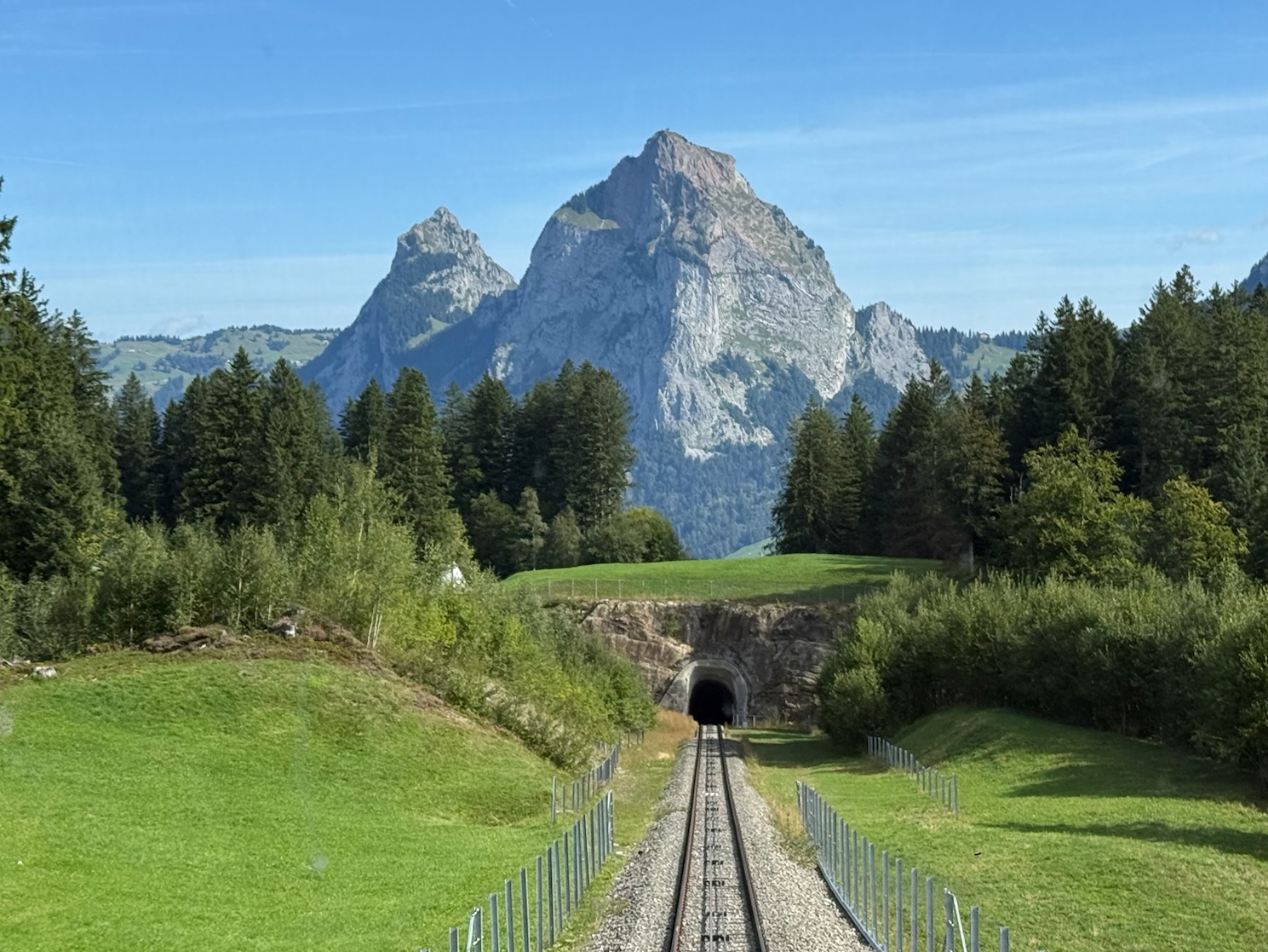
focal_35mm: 66
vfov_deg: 22.2
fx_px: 2418
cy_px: 365
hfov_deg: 29.4
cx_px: 724
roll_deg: +0.1
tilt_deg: +1.1
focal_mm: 6.76
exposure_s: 1/1795
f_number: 1.78
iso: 64
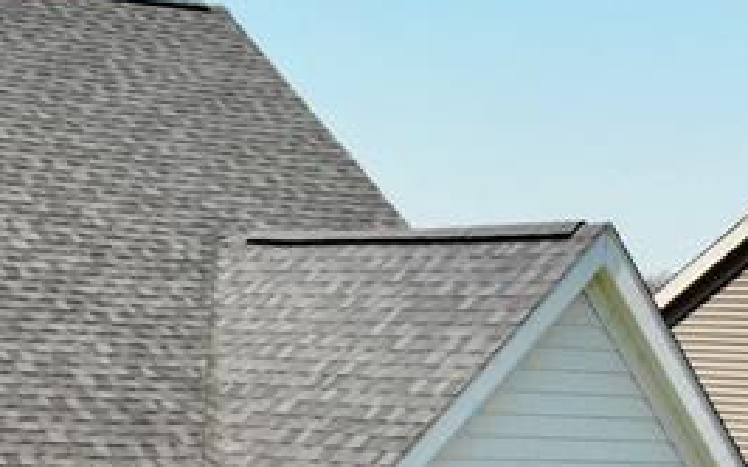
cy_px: 910
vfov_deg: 12.0
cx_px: -45
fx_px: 1997
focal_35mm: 98
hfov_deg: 20.4
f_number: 2.8
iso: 105
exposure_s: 1/555
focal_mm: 4.5
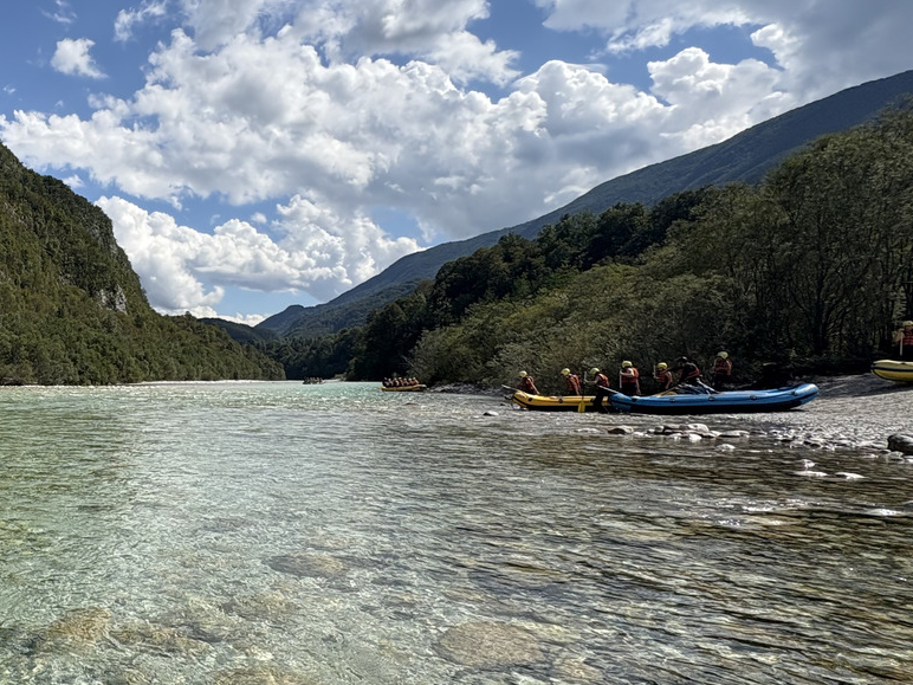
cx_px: 24
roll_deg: +0.0
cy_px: 367
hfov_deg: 51.1
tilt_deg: +1.0
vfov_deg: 48.2
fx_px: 765
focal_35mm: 29
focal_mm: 2.22
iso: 50
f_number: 2.2
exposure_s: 1/3390
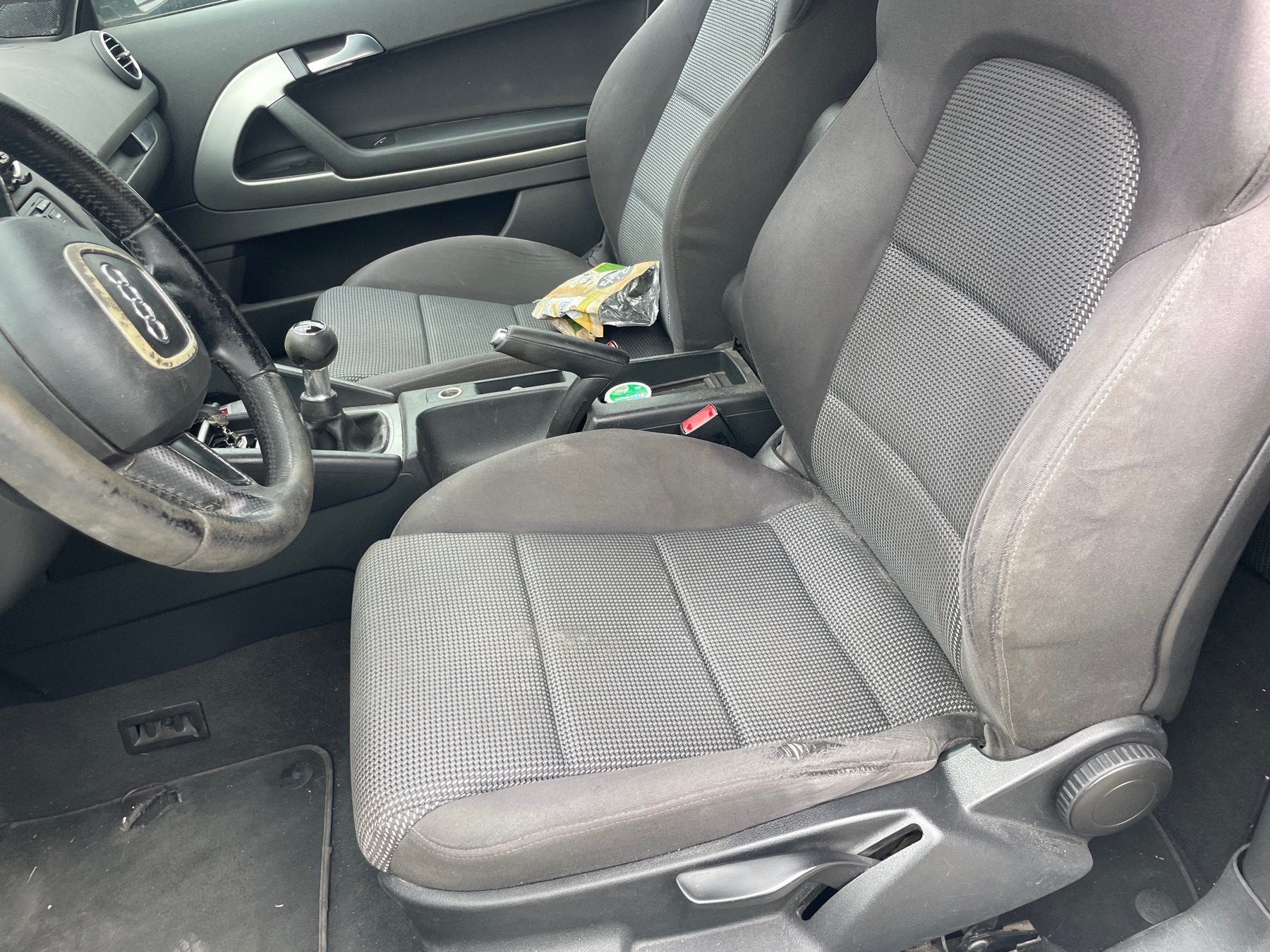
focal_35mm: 26
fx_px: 954
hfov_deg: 67.3
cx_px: 635
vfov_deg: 53.1
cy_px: 476
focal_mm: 4.2
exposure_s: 1/121
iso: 64
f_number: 1.6
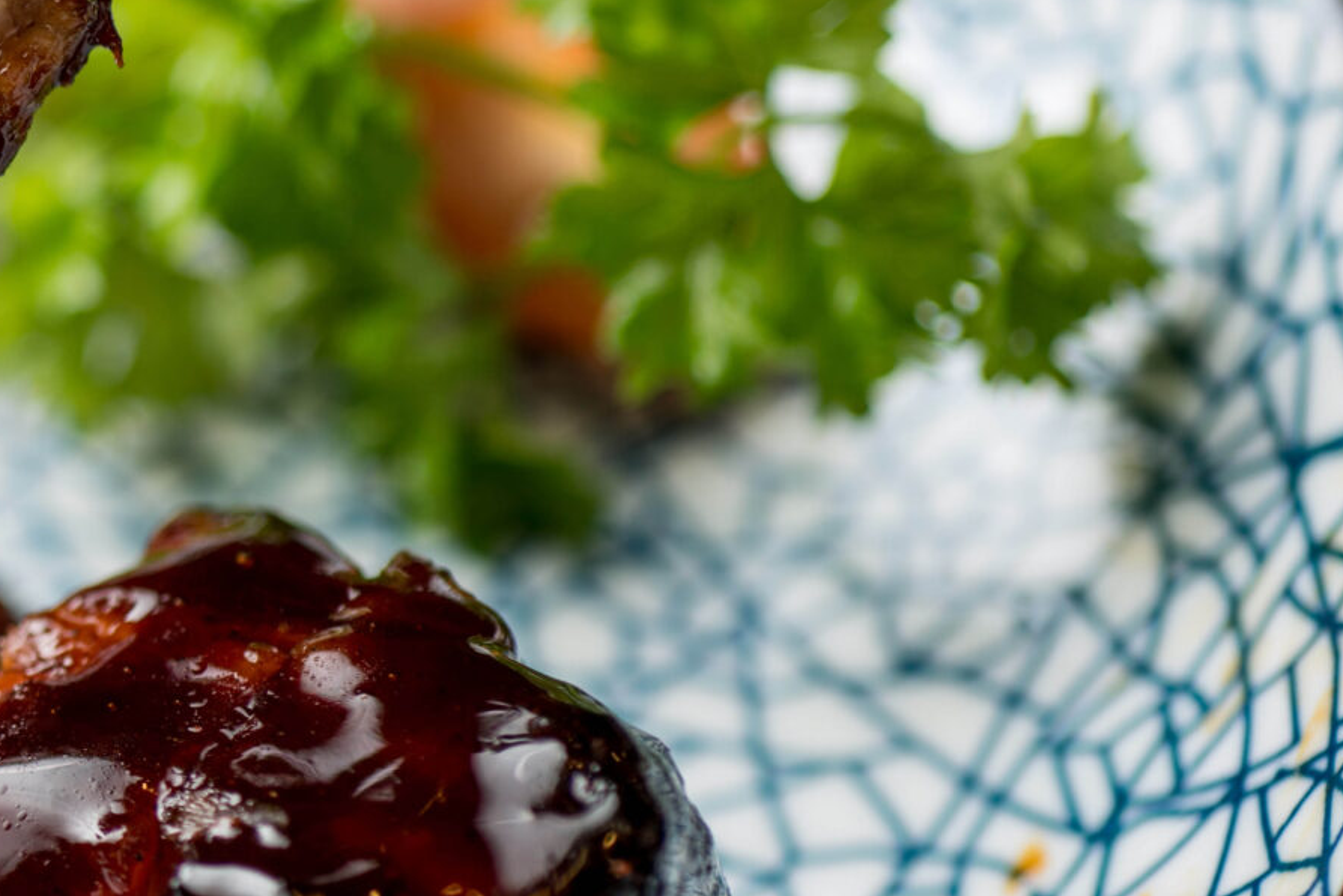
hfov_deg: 11.6
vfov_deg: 8.0
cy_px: 402
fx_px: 6418
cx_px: -430
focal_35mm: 172
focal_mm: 60
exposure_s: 1/125
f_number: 4.5
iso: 50
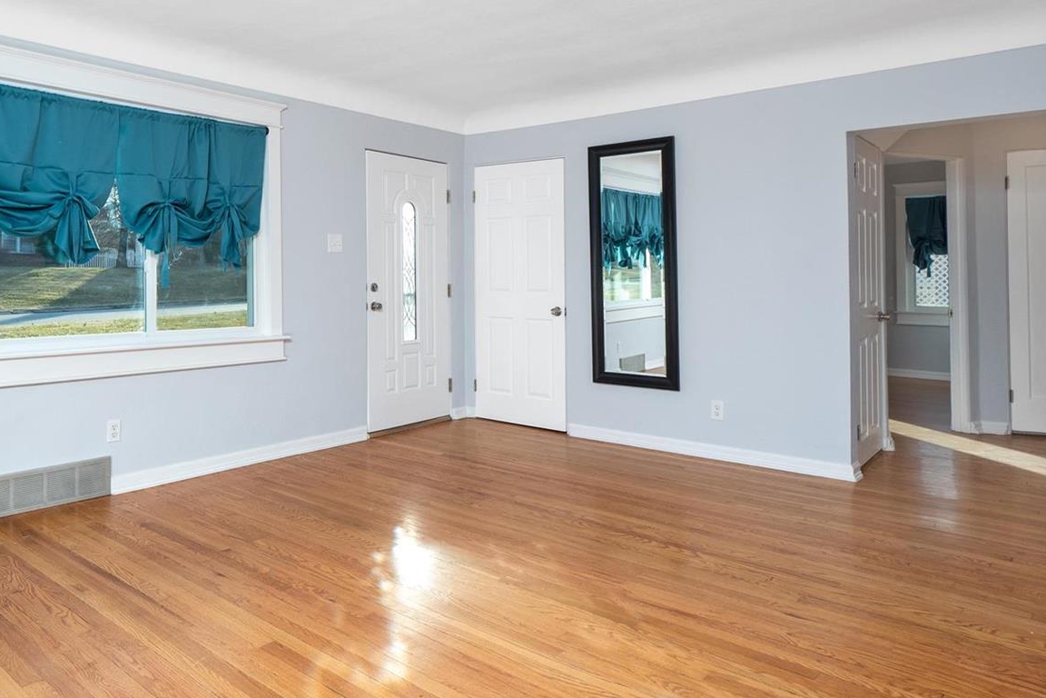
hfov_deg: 70.3
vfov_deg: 51.1
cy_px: 295
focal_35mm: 25
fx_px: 726
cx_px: 388
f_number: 8
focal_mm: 9
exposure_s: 1/10
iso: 400
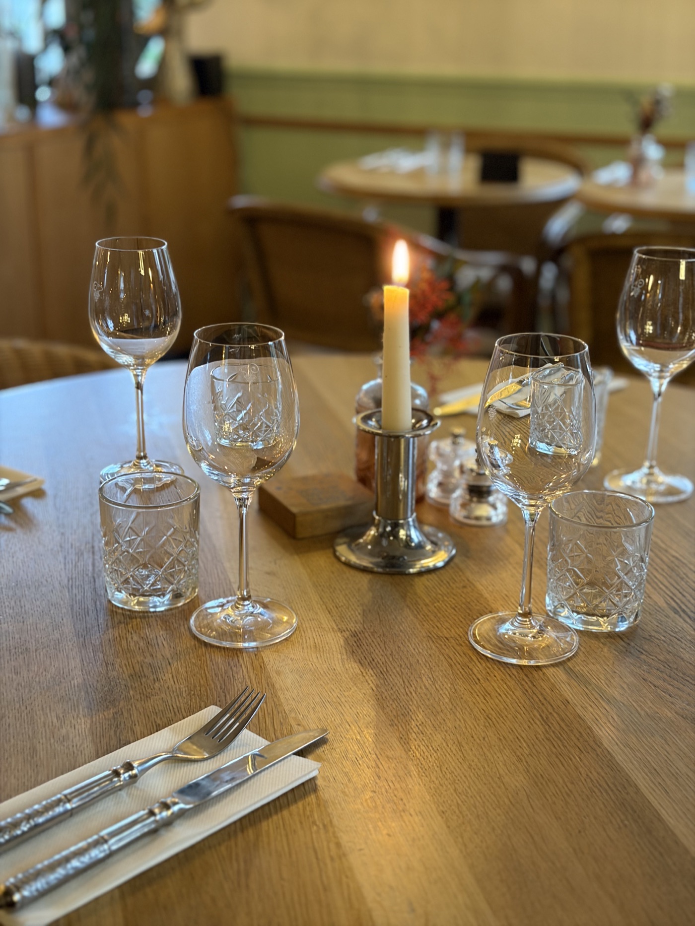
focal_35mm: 52
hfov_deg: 28.0
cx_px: 348
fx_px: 1392
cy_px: 463
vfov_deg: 36.8
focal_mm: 5.96
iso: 200
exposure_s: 1/33
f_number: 1.6
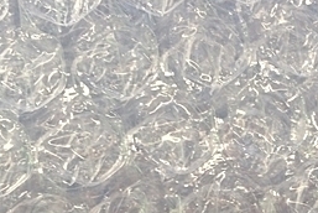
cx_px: 272
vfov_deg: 17.1
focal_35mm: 75
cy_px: 280
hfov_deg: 26.3
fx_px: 663
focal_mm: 4.15
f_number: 2.2
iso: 32
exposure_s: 1/60
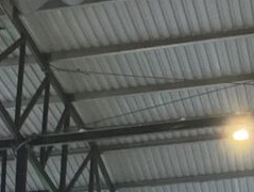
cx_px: 57
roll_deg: -2.1
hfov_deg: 15.8
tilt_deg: +11.4
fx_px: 911
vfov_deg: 10.8
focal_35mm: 124
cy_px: 405
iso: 125
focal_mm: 3
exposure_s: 1/50
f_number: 1.8
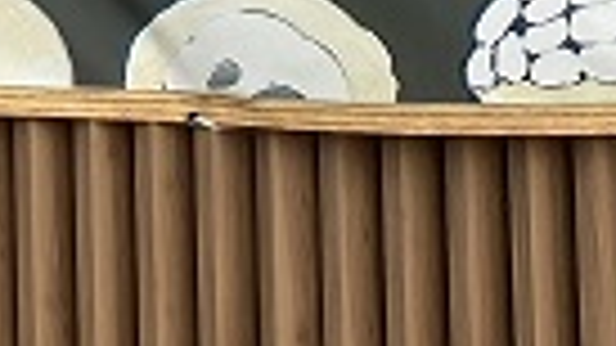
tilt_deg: +5.0
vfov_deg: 7.0
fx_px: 2760
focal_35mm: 169
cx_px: -749
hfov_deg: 11.1
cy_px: -312
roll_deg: +0.5
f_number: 1.8
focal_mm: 4.25
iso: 50
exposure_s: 1/121
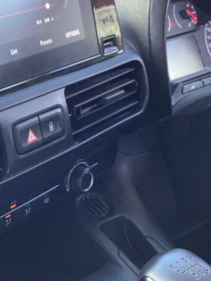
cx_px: 41
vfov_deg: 27.4
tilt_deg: -25.3
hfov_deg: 20.5
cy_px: 160
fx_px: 576
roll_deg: +2.2
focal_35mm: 71
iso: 50
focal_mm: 3.3
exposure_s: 1/60
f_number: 2.4
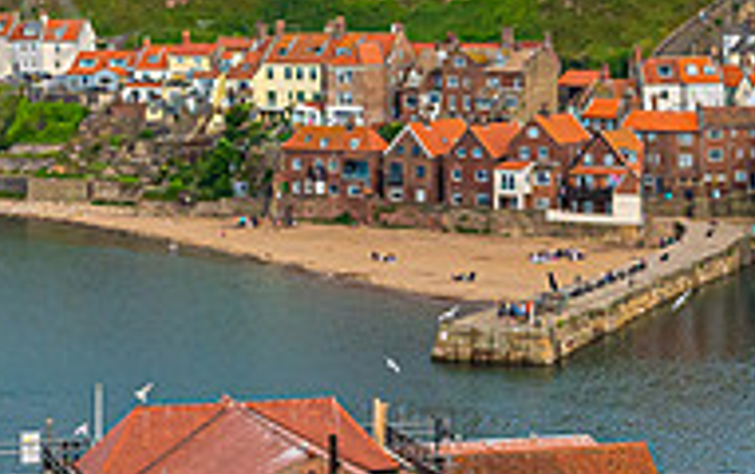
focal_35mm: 121
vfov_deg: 10.7
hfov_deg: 17.2
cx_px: 234
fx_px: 2493
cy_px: -27
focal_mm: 26
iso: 800
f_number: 7.1
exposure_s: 1/1600
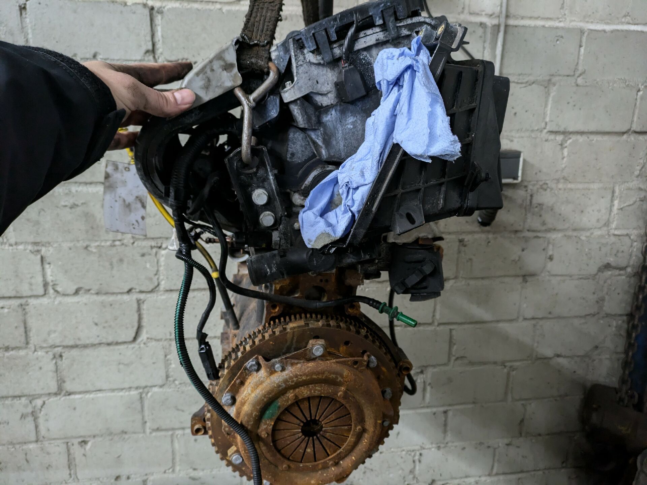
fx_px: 467
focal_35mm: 25
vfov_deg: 54.9
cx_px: 324
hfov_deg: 69.4
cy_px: 242
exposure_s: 1/25
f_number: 1.89
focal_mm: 5.43
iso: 529
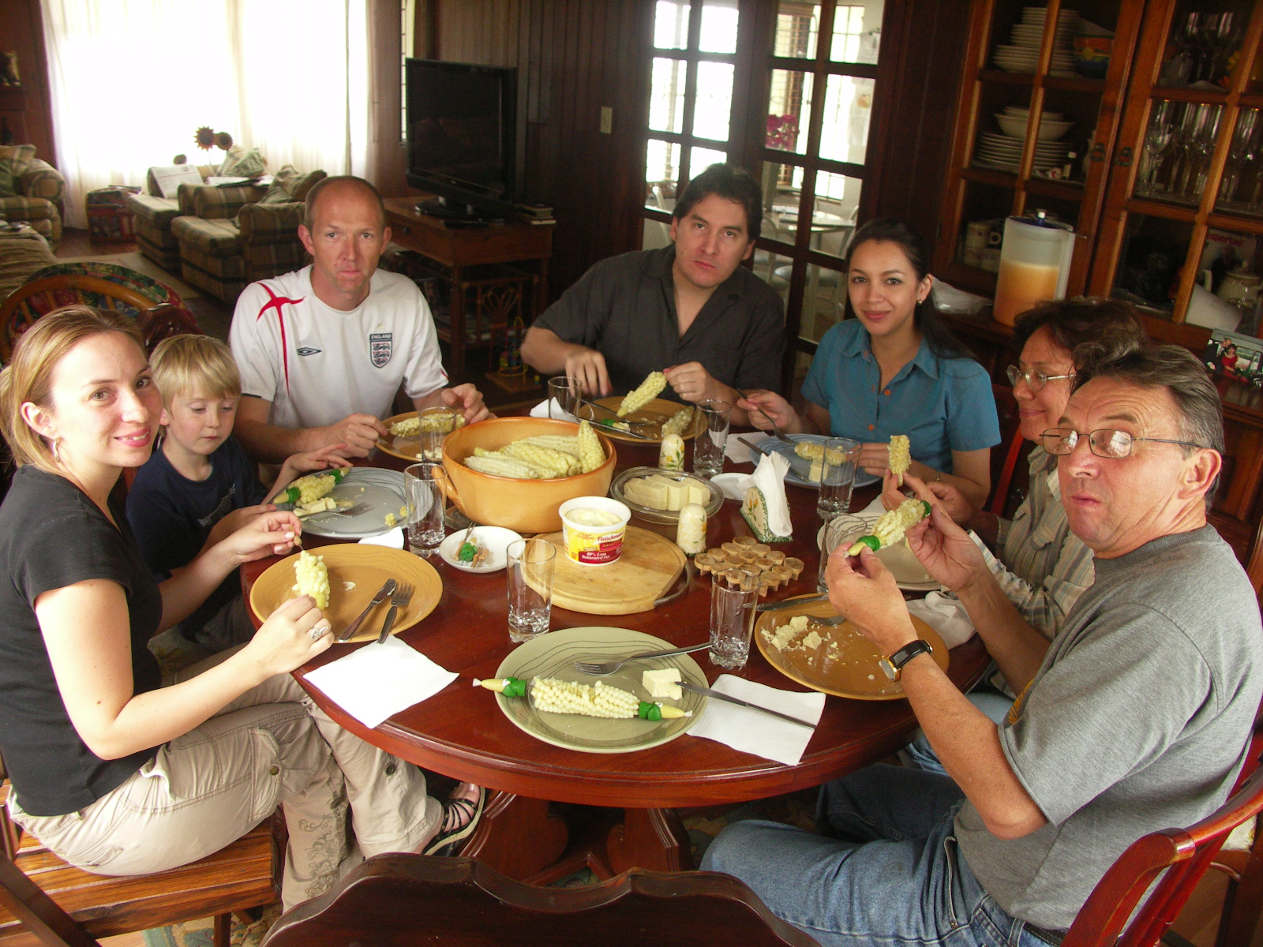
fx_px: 1022
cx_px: 632
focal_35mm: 28
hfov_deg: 63.4
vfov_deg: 49.7
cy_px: 474
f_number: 2.8
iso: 200
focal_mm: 7.2
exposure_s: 1/30
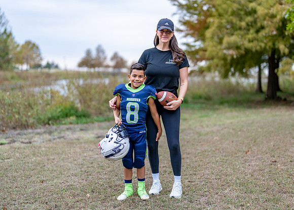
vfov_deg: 23.5
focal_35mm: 60
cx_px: 163
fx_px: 505
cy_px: 101
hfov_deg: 32.4
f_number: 1.2
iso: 100
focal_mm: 50
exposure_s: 1/500
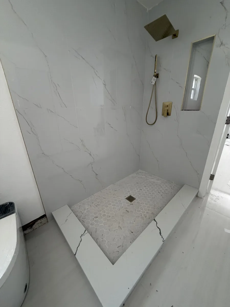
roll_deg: +0.9
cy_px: 154
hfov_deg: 85.7
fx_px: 124
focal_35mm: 14
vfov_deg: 102.1
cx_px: 115
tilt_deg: -19.3
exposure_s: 1/71
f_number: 2.2
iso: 320
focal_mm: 2.22
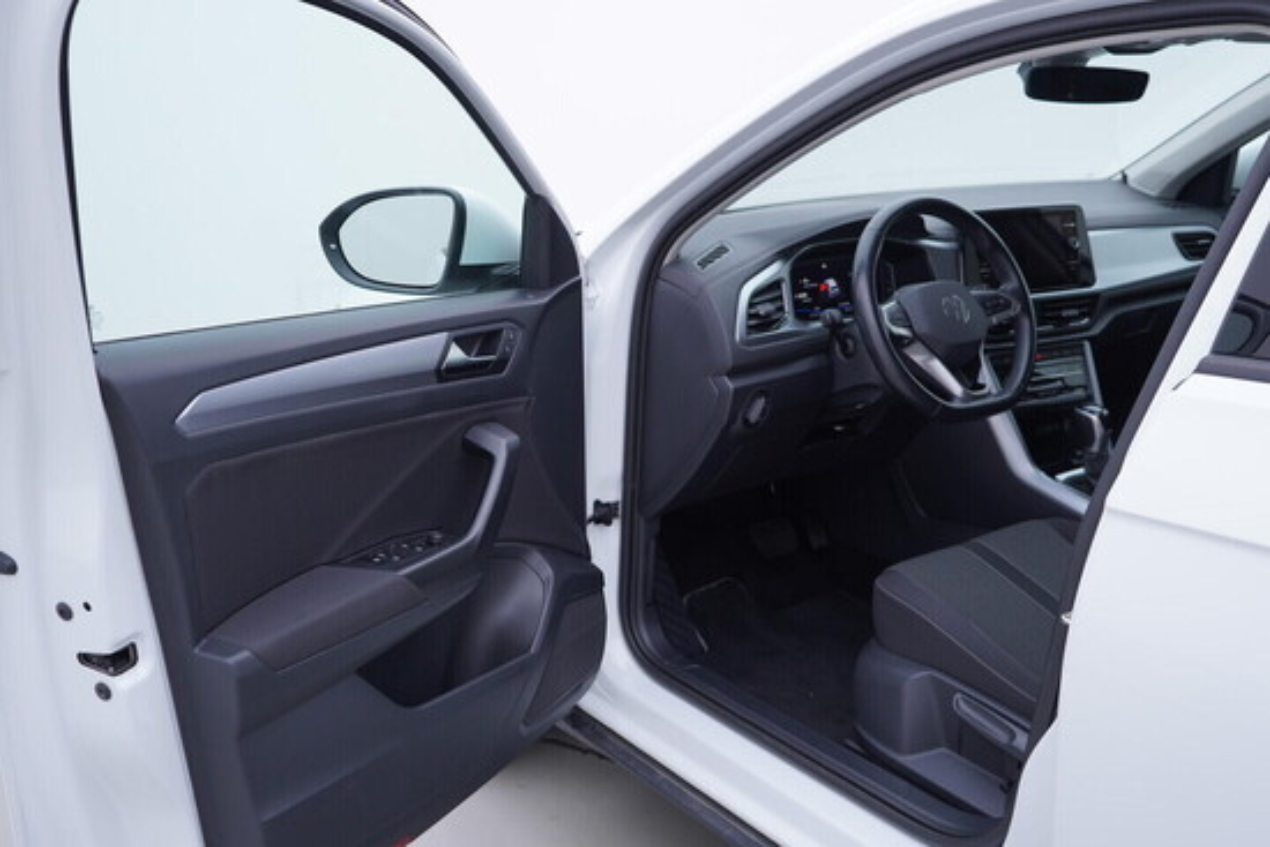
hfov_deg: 53.1
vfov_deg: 36.9
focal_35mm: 36
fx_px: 1270
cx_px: 635
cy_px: 424
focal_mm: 24
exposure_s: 1/50
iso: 125
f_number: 3.2
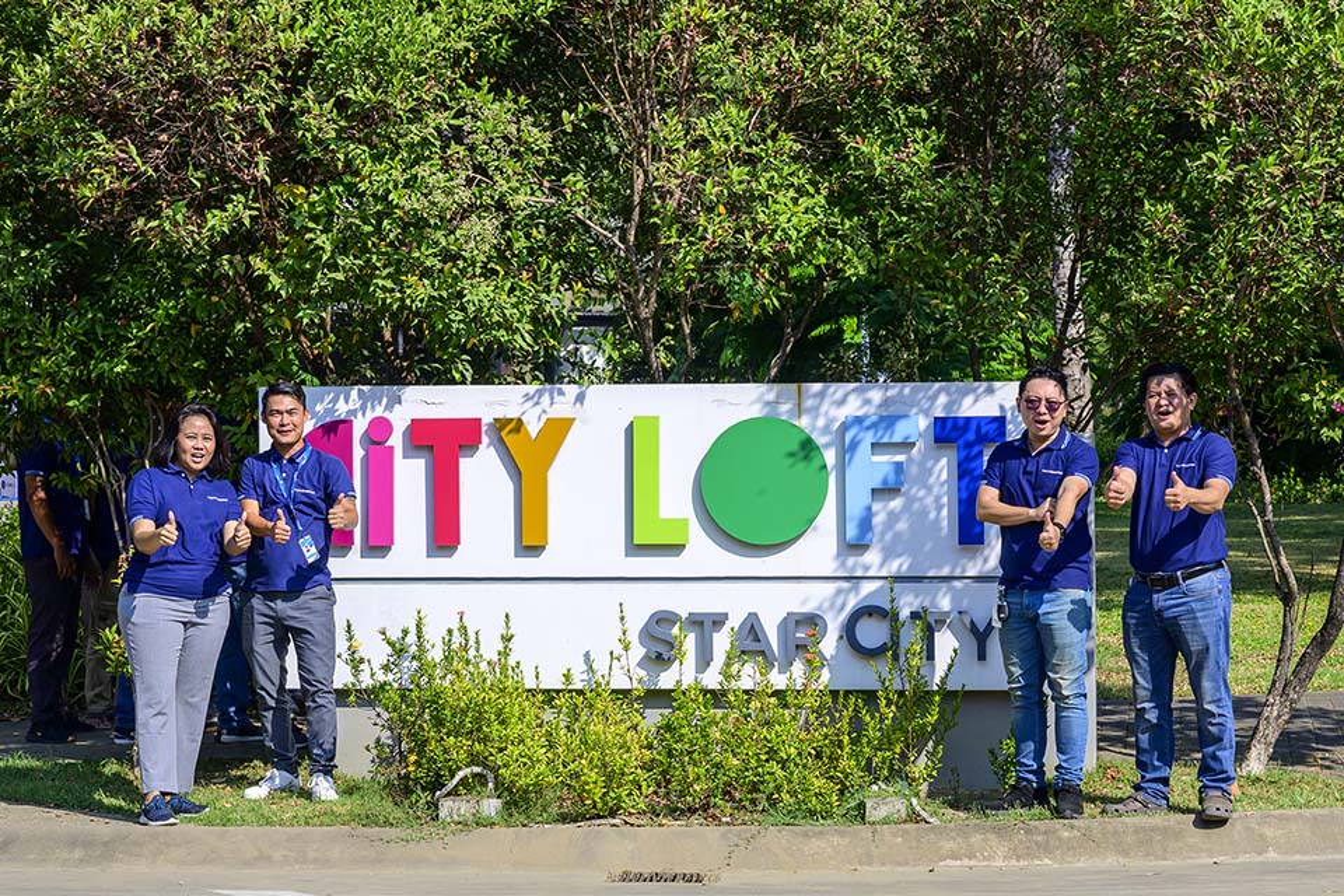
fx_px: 2613
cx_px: 672
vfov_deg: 19.5
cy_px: 448
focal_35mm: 70
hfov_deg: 28.8
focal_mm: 70
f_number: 9
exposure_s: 1/250
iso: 90
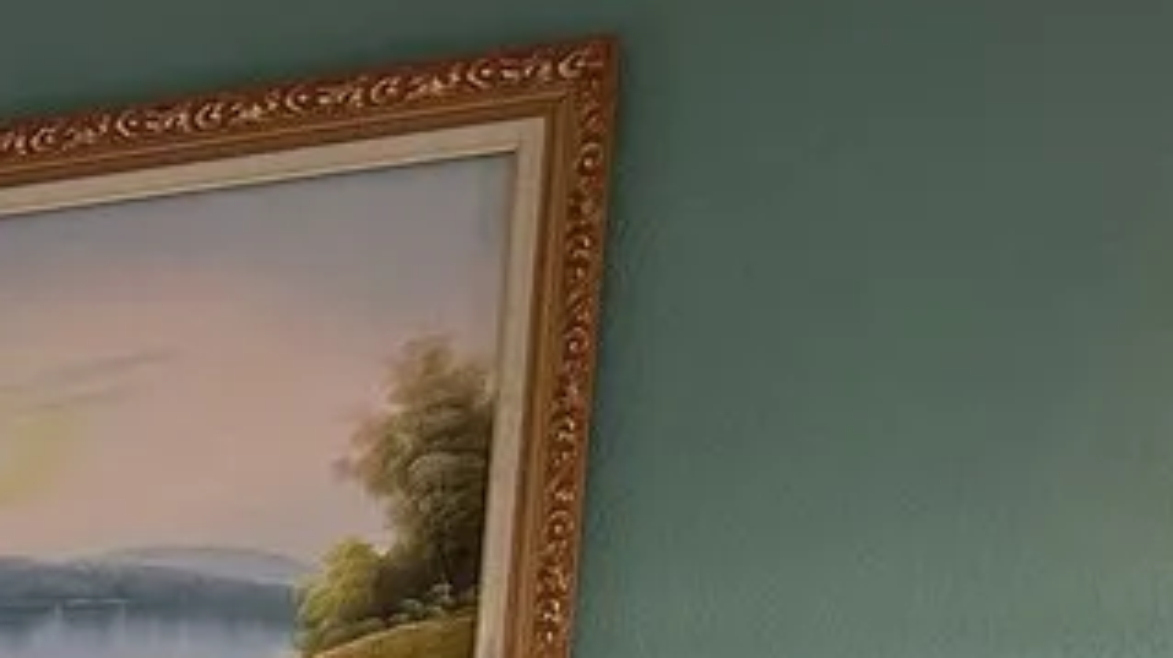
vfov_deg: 12.5
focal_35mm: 84
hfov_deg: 20.9
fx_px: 2611
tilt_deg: -6.5
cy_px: 1338
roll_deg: -1.8
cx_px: -662
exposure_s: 1/60
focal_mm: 6.86
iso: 320
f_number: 1.78
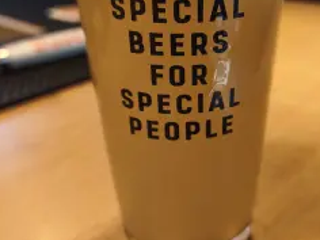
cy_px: 85
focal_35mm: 39
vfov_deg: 36.5
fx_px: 361
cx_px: 187
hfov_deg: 47.7
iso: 640
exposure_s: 1/50
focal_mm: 6.06
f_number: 1.7
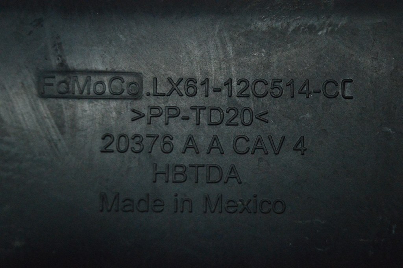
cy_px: 134
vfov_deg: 20.1
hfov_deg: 29.9
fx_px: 755
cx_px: 202
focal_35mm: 68
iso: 6400
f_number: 6.3
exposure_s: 1/800
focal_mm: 45
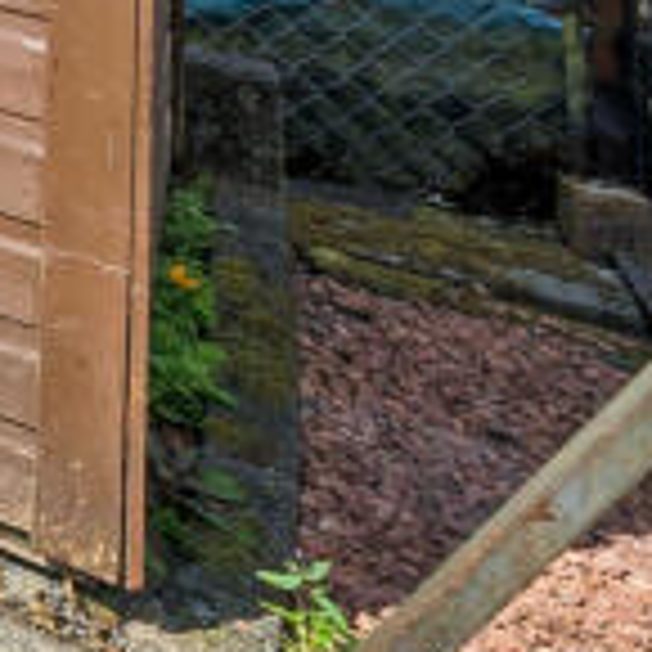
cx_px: -1524
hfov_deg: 10.0
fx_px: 1534
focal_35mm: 72
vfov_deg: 17.6
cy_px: -630
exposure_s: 1/100
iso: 80
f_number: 10
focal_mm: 12
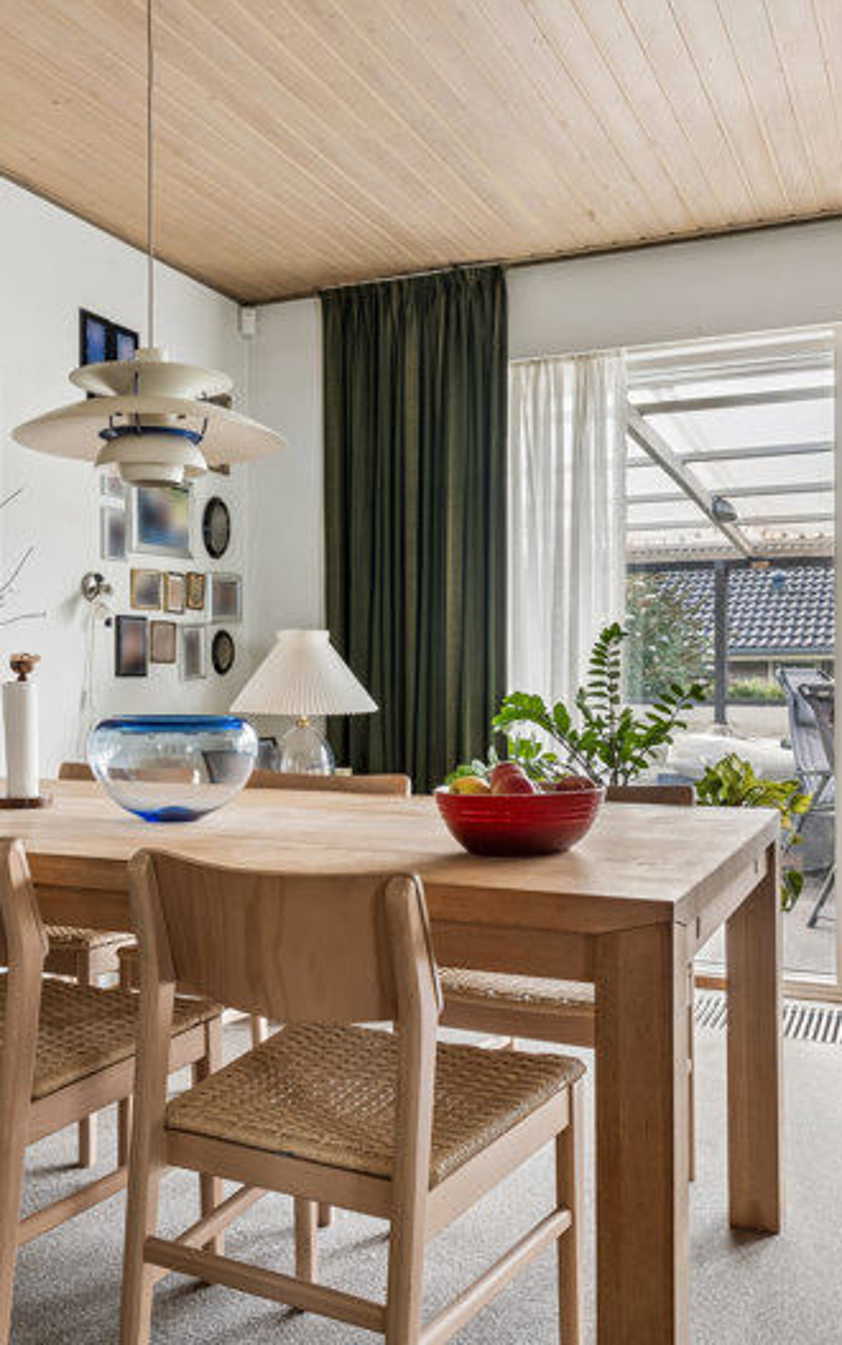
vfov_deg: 55.6
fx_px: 1275
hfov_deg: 36.5
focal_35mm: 35
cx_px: 367
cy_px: 678
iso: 200
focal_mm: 15
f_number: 8
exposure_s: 1/3.33
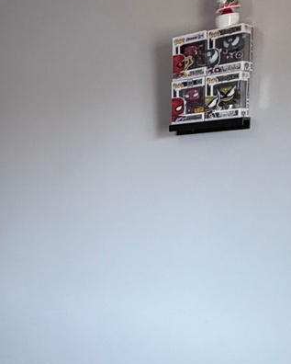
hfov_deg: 23.3
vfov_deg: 34.7
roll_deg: +0.8
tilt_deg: -6.6
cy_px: 265
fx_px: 570
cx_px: -140
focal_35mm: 53
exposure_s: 1/120
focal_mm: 2.22
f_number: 2.2
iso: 320
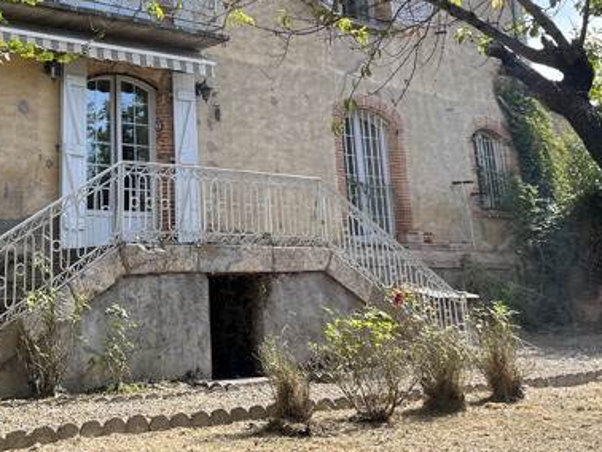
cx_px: 131
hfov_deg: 34.0
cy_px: -16
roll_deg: +2.3
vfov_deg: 25.1
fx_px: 957
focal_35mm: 55
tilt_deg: +17.8
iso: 50
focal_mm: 5.1
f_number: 1.6
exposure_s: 1/1151
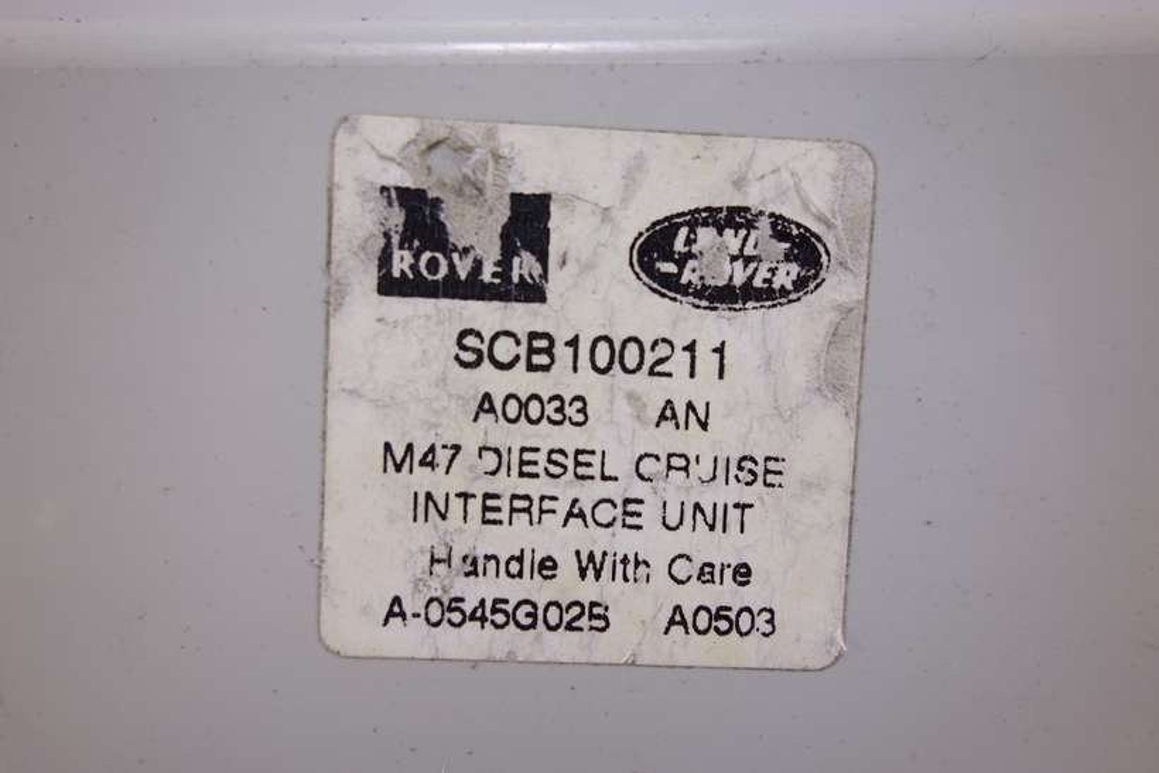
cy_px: 386
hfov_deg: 65.5
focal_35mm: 28
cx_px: 580
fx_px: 902
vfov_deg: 46.4
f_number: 2.8
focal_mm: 10.4
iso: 125
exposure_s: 1/100
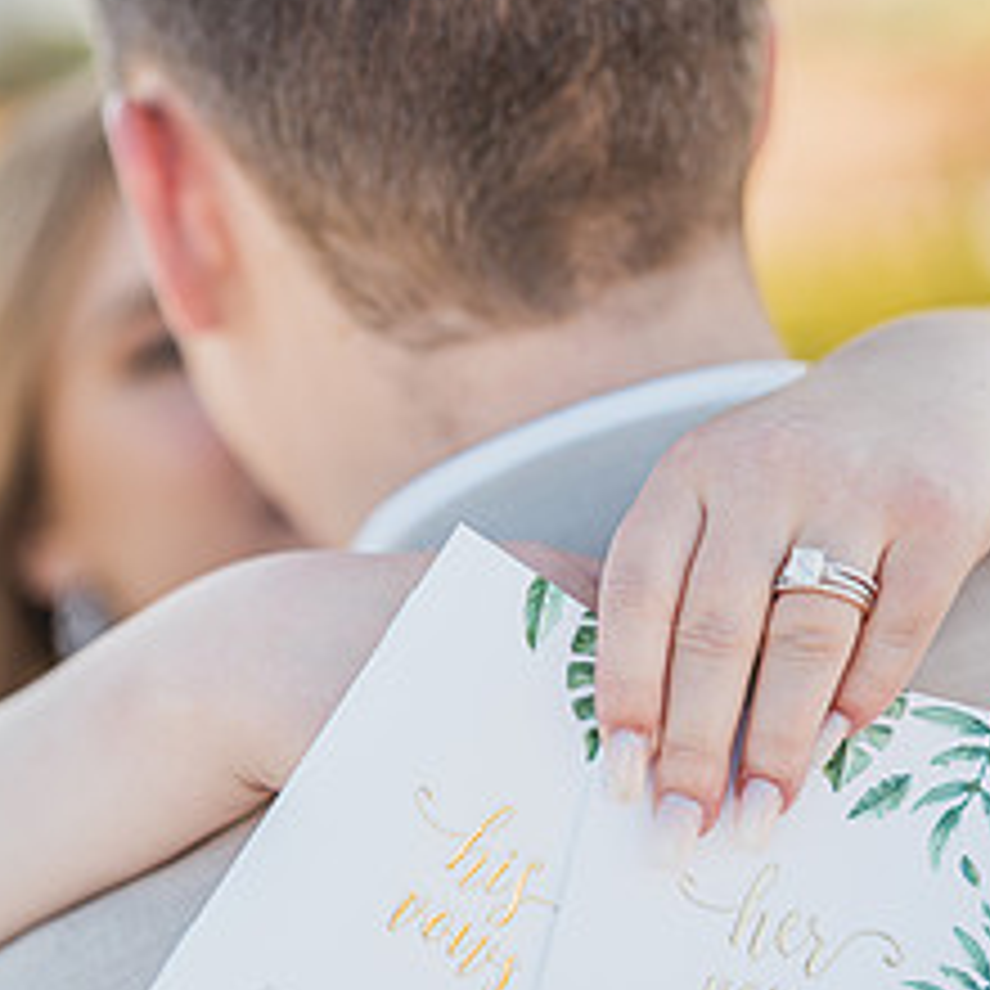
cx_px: 364
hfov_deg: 19.9
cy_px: 616
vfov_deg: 19.9
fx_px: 2815
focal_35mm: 87
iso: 125
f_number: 1.4
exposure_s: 1/1250
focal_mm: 50
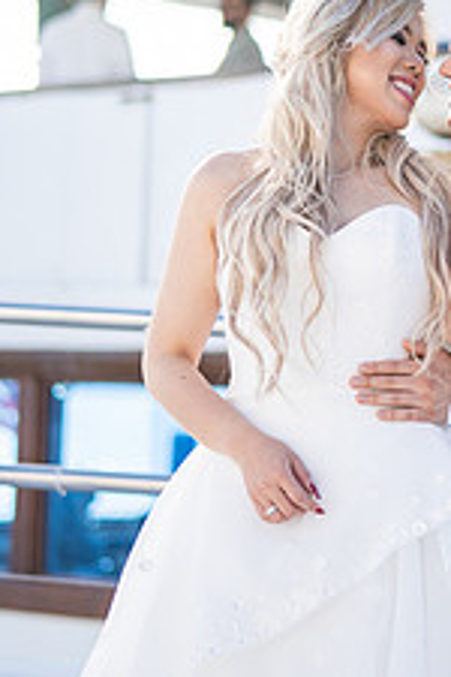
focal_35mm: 129
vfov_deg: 15.8
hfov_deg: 10.5
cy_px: 167
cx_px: 505
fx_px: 2424
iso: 160
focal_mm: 50
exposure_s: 1/3200
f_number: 1.4
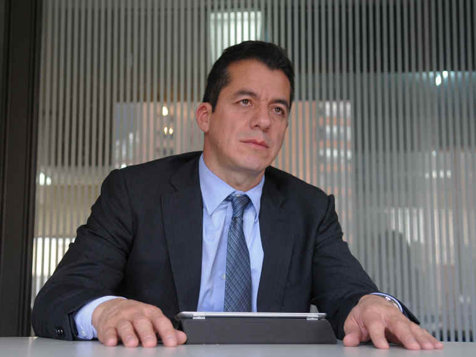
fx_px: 825
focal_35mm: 60
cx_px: 197
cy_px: 173
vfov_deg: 24.4
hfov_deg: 32.1
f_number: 3.2
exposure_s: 1/100
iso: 640
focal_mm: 32
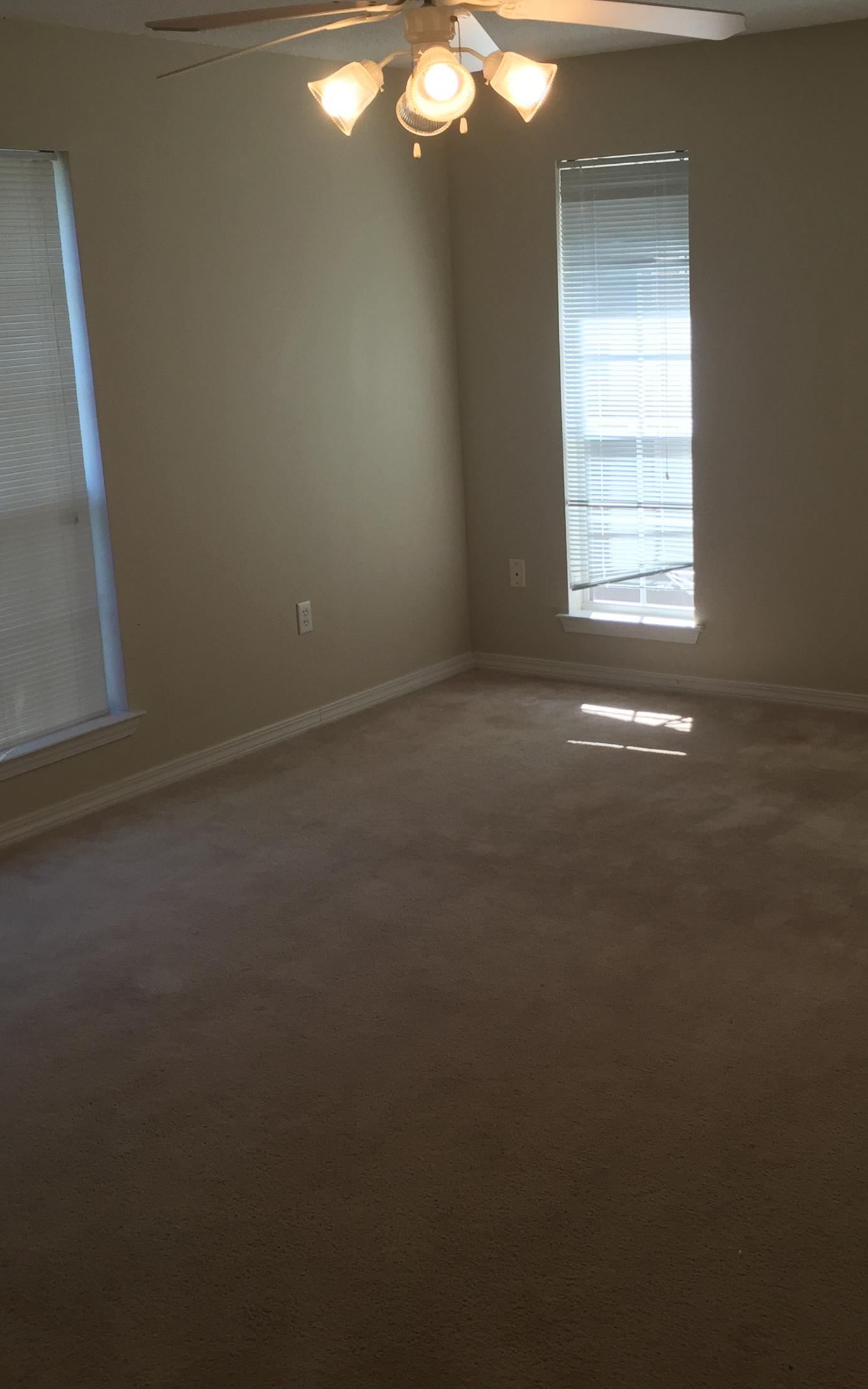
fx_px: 1590
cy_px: 681
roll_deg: +1.6
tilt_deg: -14.1
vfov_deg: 47.2
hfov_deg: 30.5
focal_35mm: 42
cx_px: 502
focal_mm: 4.15
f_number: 2.2
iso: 40
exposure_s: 1/120
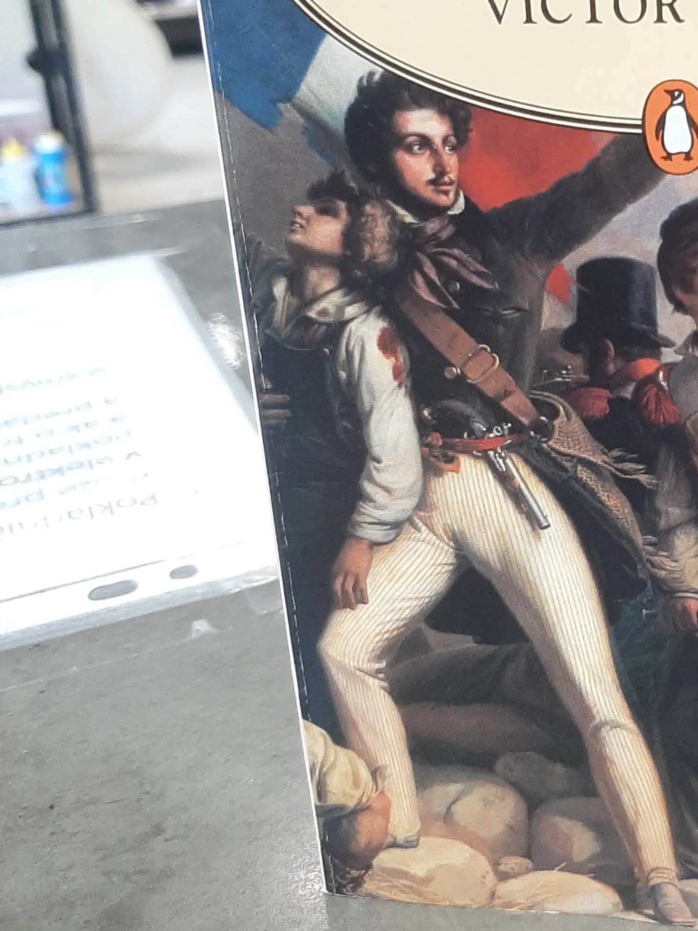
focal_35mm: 53
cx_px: 706
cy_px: 317
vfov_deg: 35.8
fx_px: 1425
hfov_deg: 26.0
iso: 125
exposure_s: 1/50
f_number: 1.7
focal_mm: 3.93
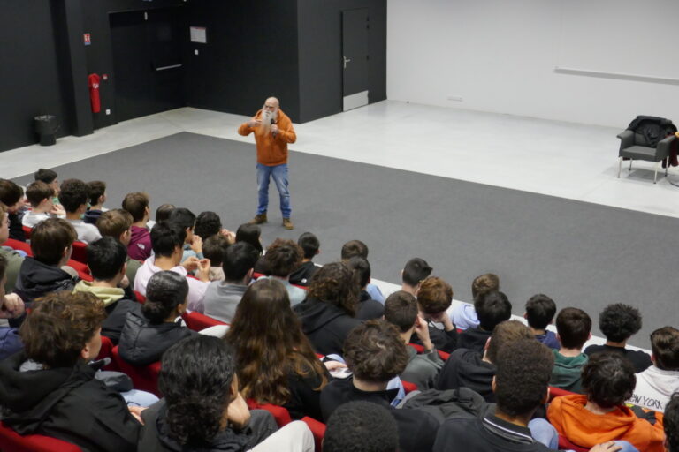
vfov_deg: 33.4
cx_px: 340
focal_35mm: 40
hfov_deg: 48.5
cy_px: 226
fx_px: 754
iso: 1000
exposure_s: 1/80
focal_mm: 14.6
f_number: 3.8
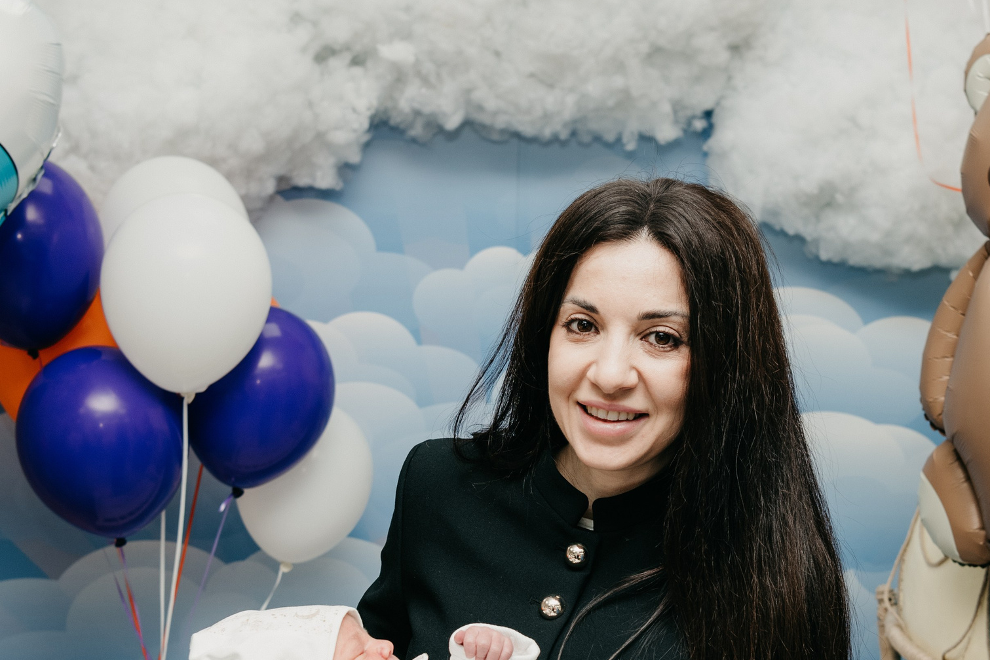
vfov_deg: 22.0
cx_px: 577
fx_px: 1678
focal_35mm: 61
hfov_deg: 32.8
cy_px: 510
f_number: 4.5
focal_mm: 34
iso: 160
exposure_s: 1/160
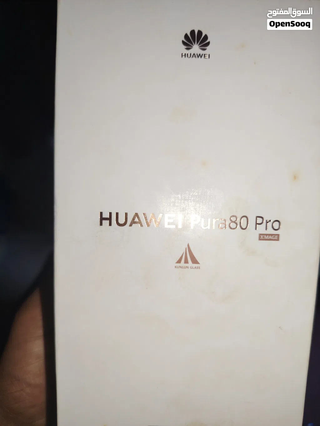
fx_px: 296
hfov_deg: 56.8
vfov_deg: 71.6
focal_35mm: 24
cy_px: 213
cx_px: 160
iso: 126
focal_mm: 5.25
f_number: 1.75
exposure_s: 1/33.3
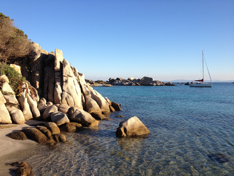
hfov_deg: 52.6
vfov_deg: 40.7
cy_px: 88
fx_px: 237
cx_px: 117
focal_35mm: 35
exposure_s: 1/1062
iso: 64
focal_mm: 4.28
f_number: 2.4
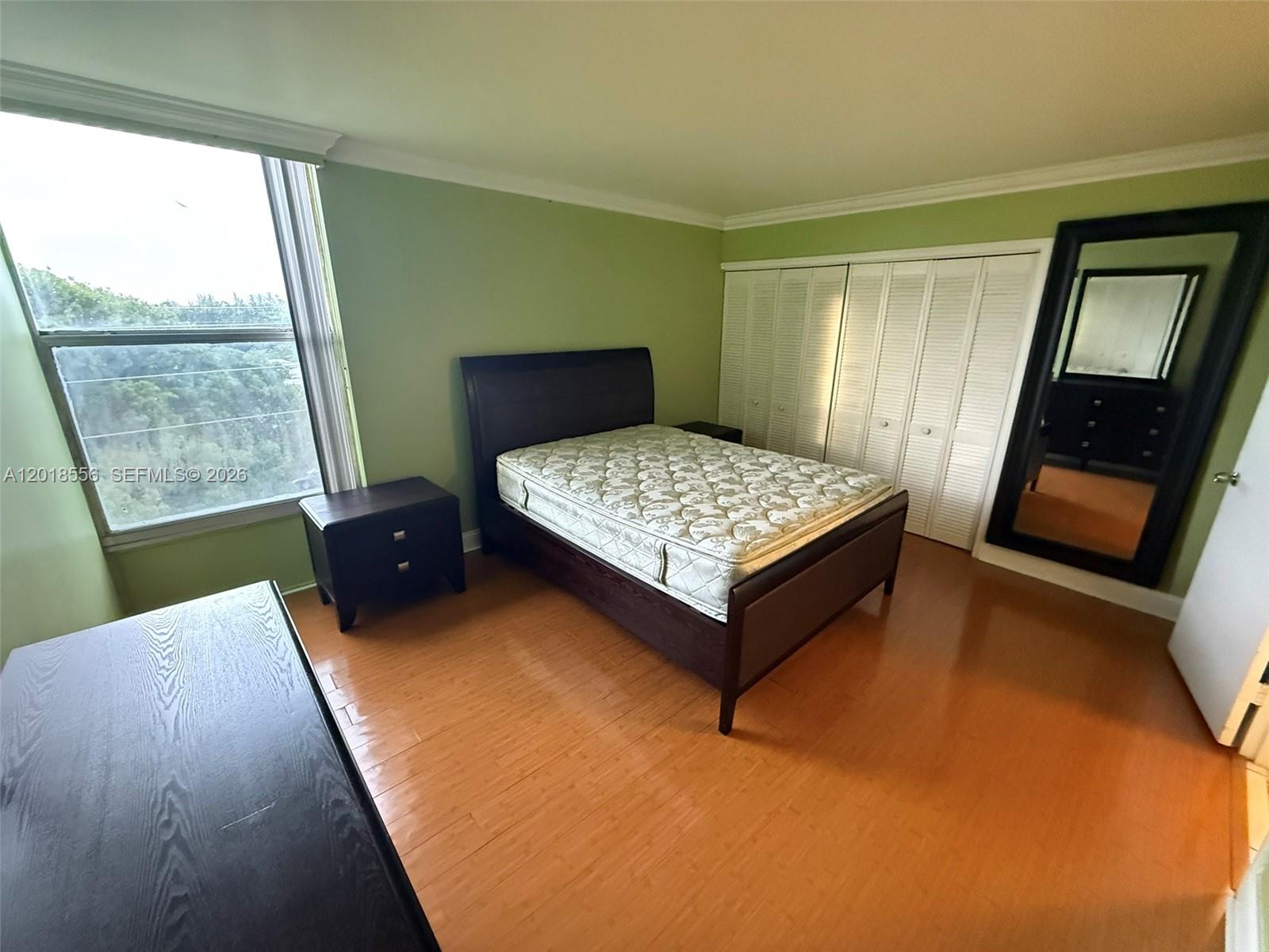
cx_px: 634
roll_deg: -0.1
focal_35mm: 14
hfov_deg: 102.1
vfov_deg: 85.7
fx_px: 513
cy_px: 476
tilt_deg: -17.4
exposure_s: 1/60
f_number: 2.2
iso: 1000
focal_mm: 2.22
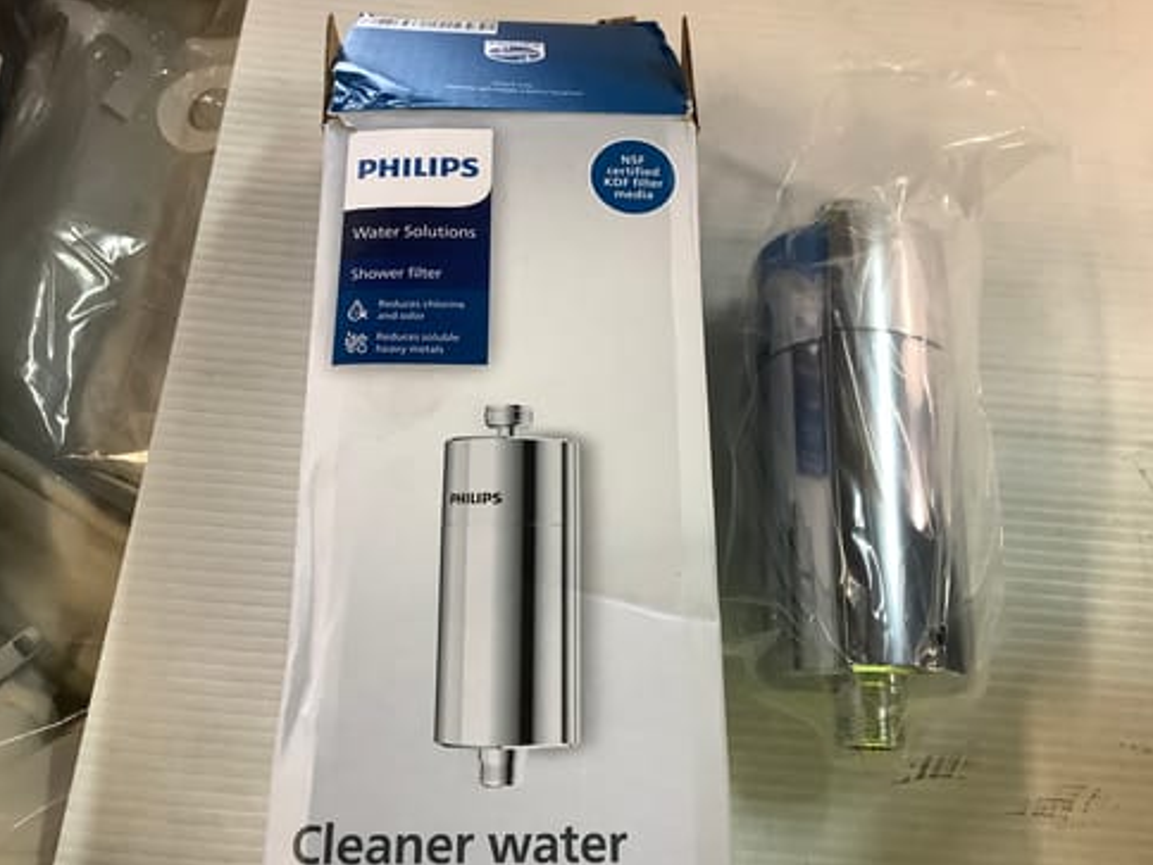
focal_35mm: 32
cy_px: 440
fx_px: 1066
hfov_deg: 56.8
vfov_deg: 44.2
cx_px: 572
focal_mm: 3.3
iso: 125
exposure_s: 1/50
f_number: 2.4
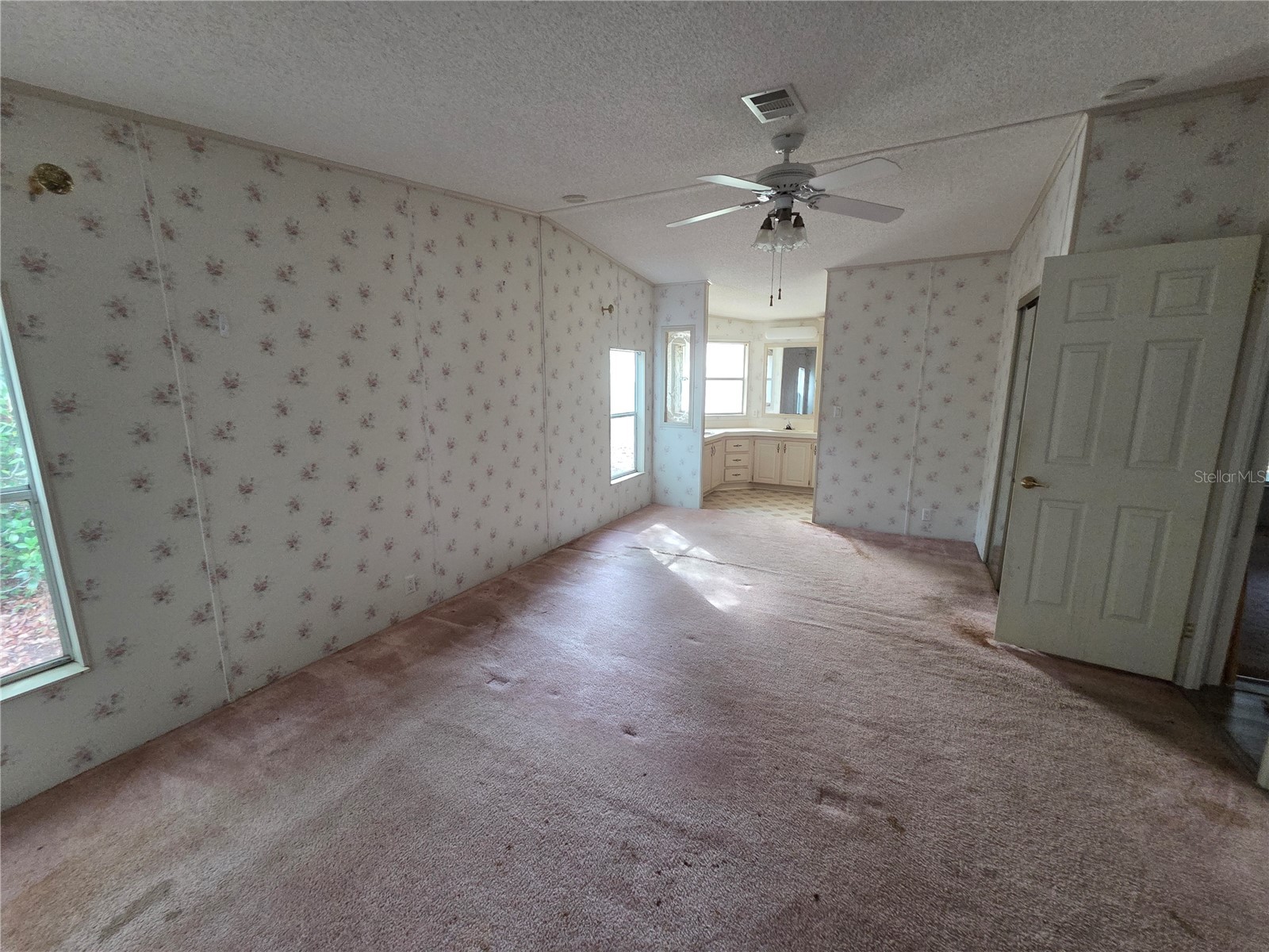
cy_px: 476
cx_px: 634
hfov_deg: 106.2
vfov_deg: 89.9
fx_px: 477
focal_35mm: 13
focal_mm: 2.2
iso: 500
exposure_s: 1/60
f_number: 2.2
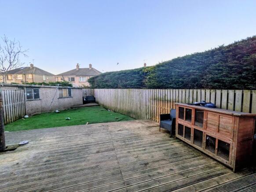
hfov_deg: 102.0
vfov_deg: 85.7
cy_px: 96
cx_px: 128
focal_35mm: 14
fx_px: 104
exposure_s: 1/145
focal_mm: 1.83
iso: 48
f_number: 2.2
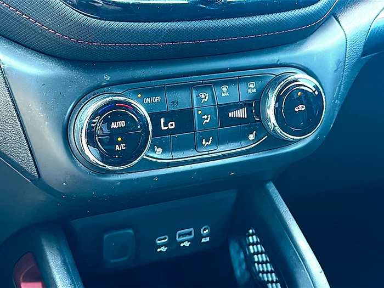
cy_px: 144
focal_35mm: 45
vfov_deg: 32.2
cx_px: 192
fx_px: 499
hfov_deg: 42.1
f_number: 1.78
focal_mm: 6.86
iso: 200
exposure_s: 1/40
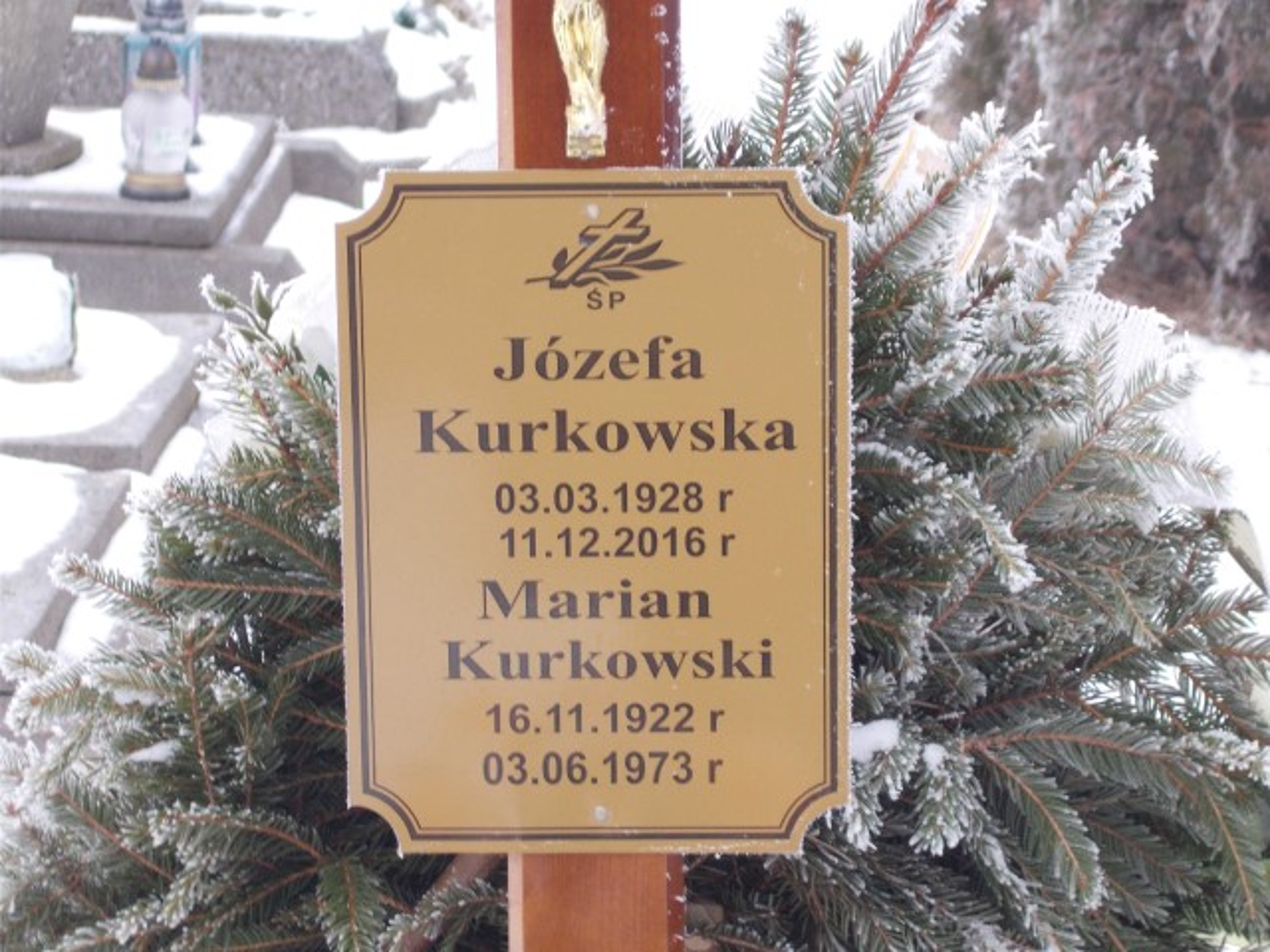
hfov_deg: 15.2
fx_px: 4769
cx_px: 635
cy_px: 476
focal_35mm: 130
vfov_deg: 11.4
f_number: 6.5
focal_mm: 23
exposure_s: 1/60
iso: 140
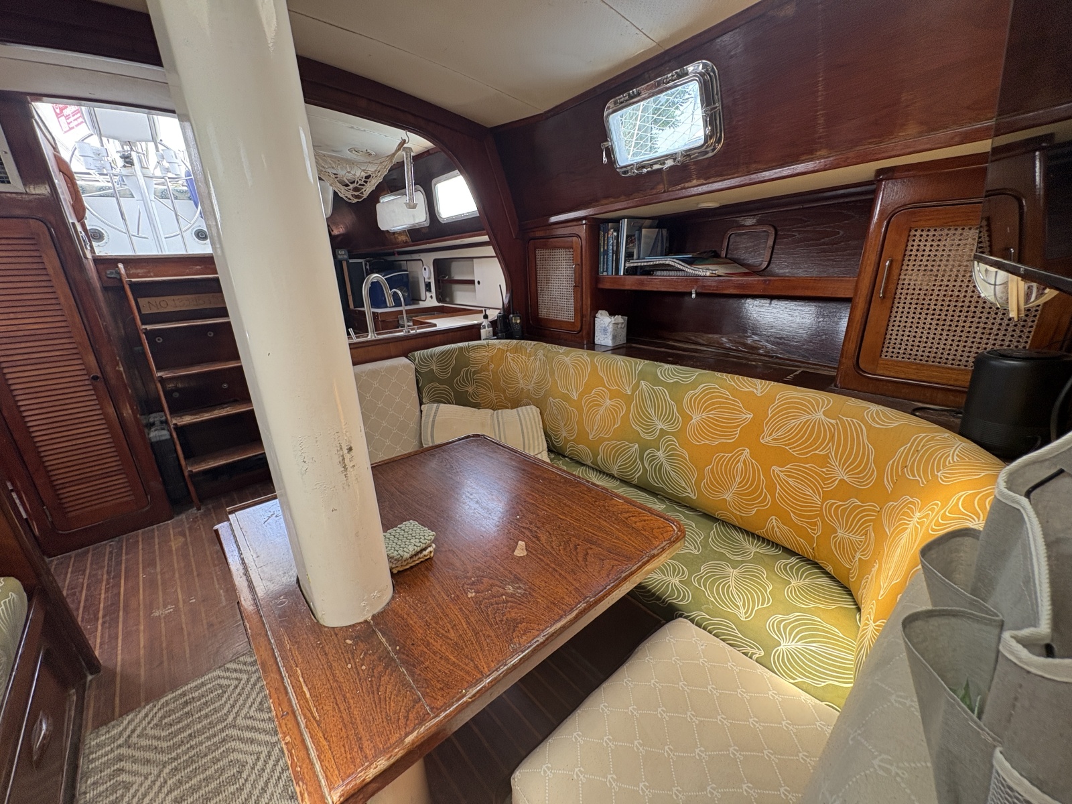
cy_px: 402
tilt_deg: -17.0
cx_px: 536
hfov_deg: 102.1
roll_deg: +4.2
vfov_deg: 85.7
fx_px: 434
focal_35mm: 14
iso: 125
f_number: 2.2
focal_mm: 2.22
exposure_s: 1/99
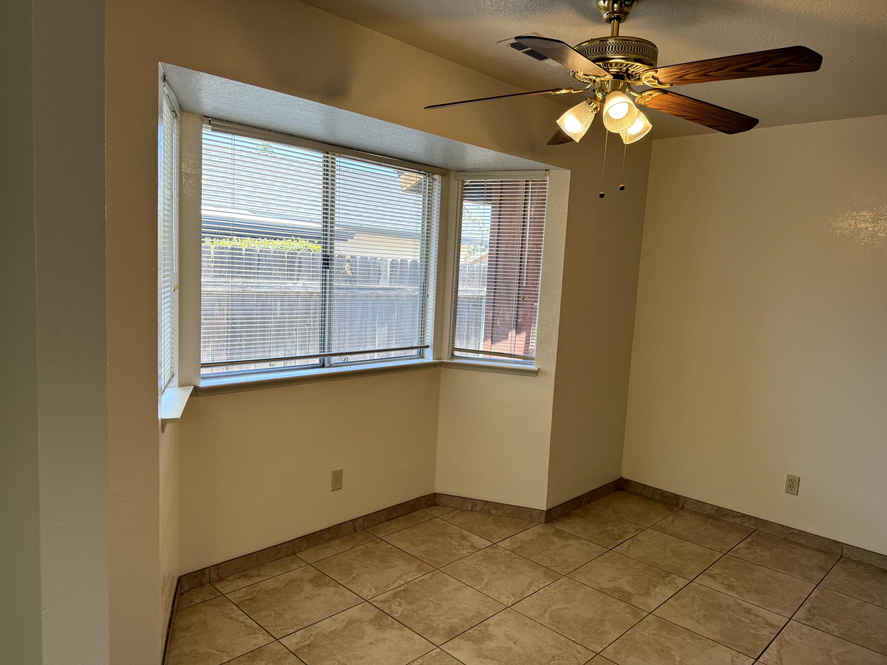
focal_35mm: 24
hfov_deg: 71.6
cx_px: 444
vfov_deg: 56.8
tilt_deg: -5.7
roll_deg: -3.0
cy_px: 332
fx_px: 615
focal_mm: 6.76
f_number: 1.78
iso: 100
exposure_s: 1/237
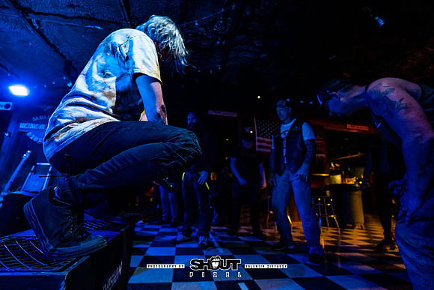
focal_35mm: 15
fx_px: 181
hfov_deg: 100.2
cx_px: 218
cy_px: 134
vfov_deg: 77.1
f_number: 2.8
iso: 2000
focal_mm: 14
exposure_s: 1/200
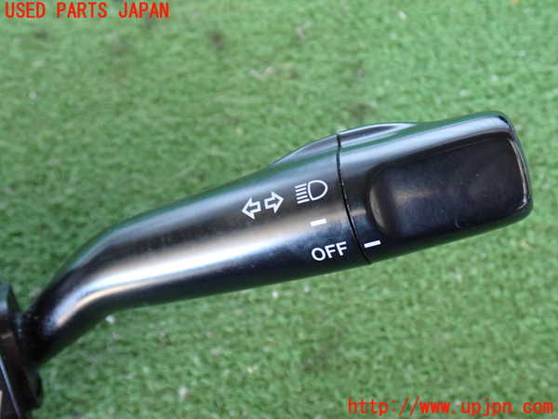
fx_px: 613
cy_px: 210
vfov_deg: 37.7
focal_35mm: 38
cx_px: 279
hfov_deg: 49.0
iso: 800
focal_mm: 6.83
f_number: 2.7
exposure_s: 1/30
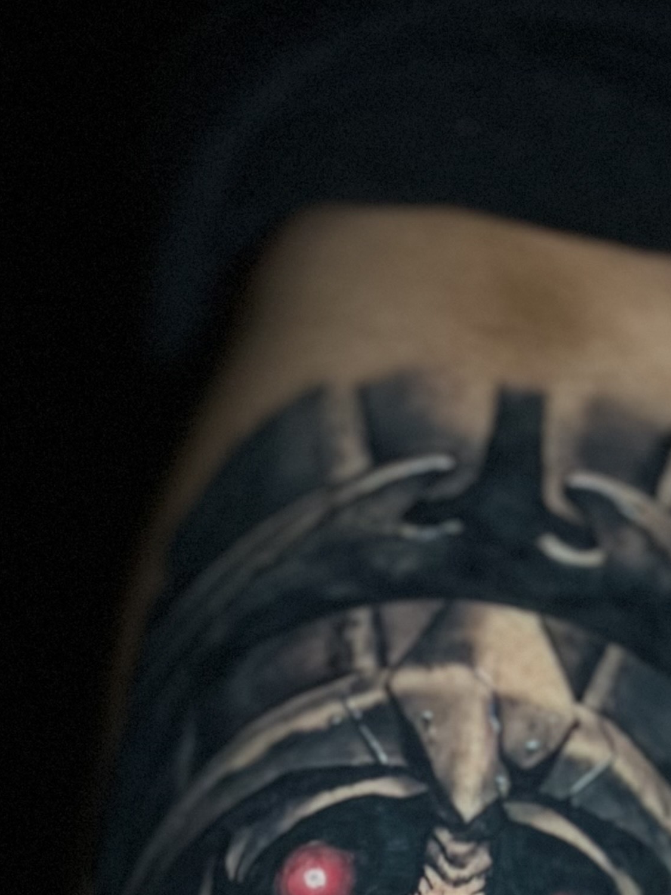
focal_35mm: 129
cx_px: 384
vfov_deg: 14.8
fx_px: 3334
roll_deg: -1.7
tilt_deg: -32.6
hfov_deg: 11.5
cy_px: 1029
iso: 800
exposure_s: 1/30
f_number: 1.78
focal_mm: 6.86
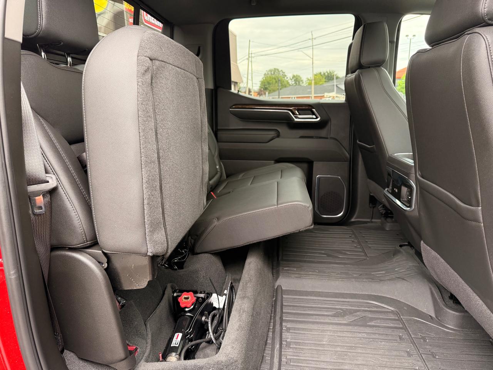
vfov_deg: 56.8
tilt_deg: -12.8
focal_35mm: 24
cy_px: 185
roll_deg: +1.5
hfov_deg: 71.6
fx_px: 342
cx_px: 246
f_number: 1.78
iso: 200
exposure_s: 1/189
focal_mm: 6.76
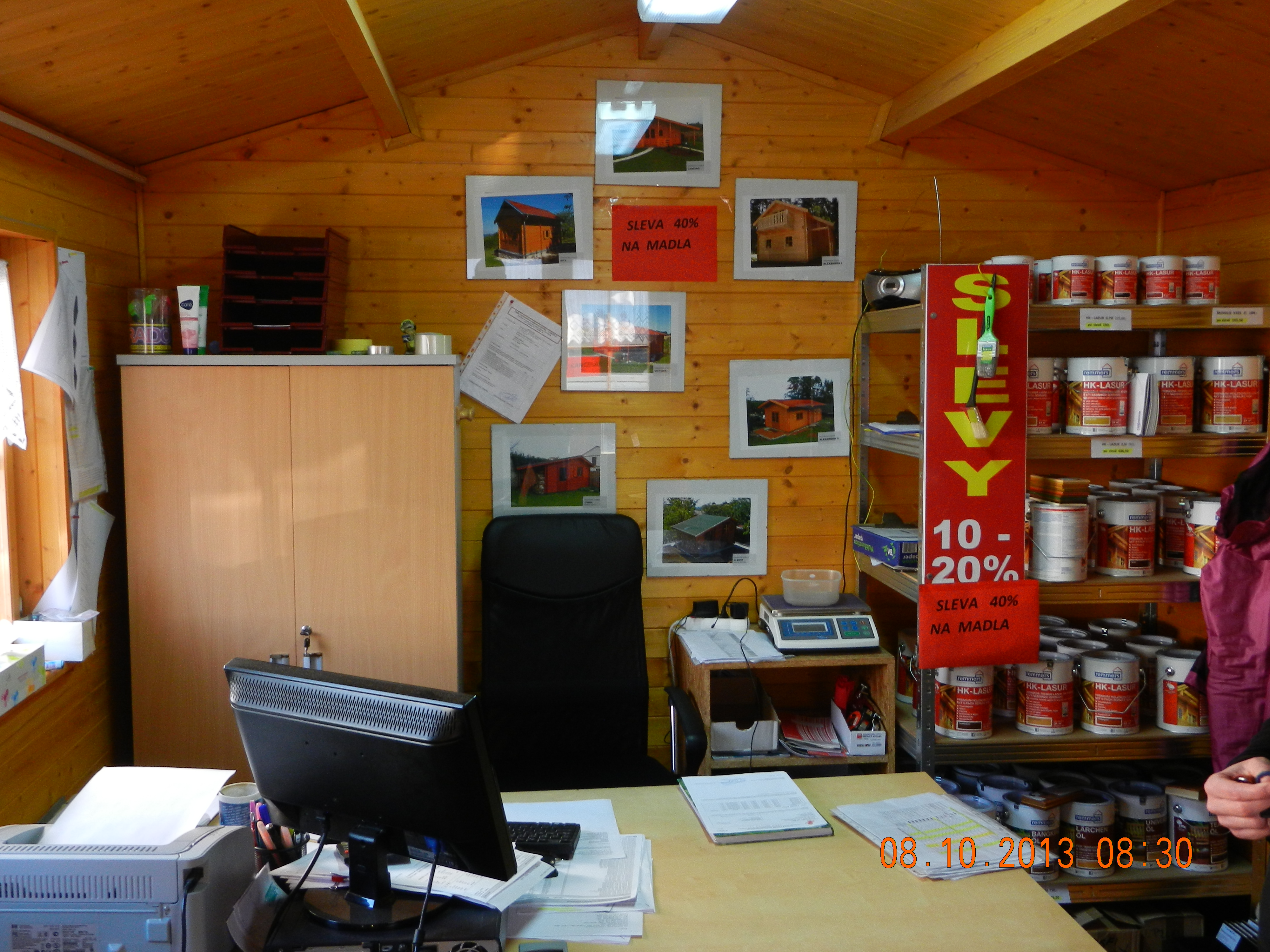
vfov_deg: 42.9
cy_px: 476
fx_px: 1211
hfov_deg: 55.4
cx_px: 635
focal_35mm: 33
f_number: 3.8
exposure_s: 1/30
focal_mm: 5.9
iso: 280
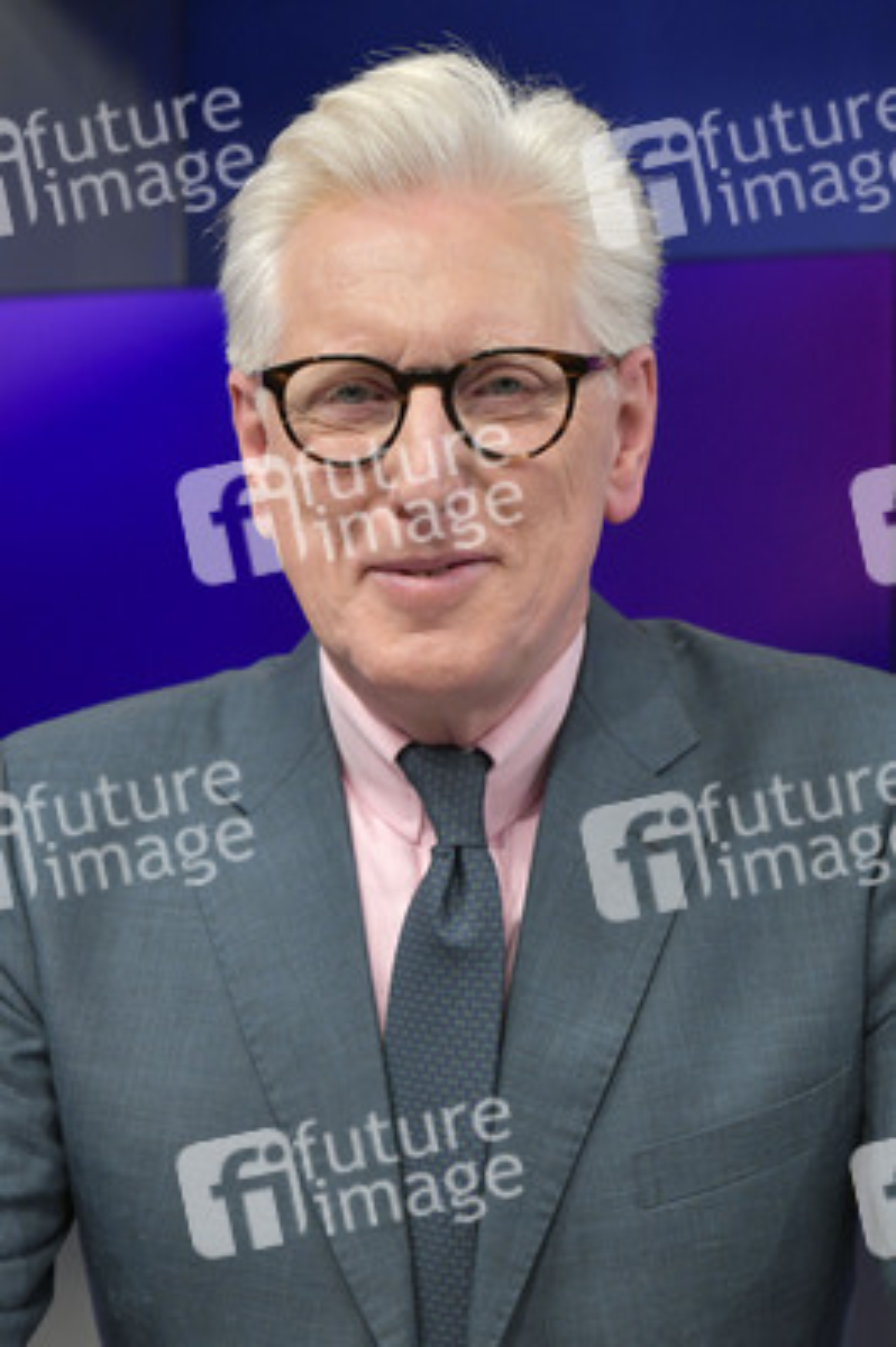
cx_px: 448
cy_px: 674
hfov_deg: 23.3
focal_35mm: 58
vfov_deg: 34.5
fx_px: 2169
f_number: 6.3
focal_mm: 58
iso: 2500
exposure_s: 1/250
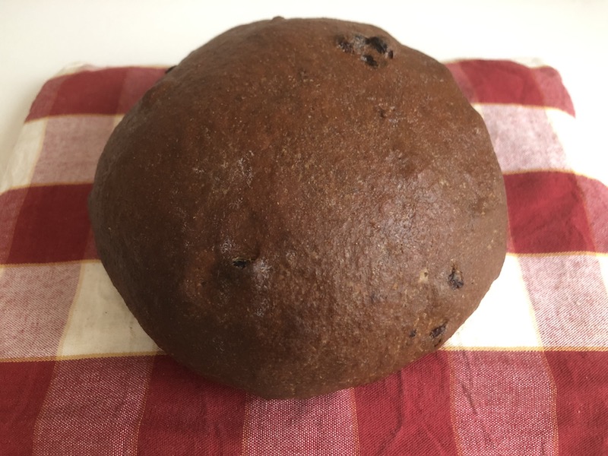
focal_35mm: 28
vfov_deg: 49.7
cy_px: 228
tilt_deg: -55.6
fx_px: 492
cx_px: 304
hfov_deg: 63.4
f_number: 1.8
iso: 100
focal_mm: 3.99
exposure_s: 1/5
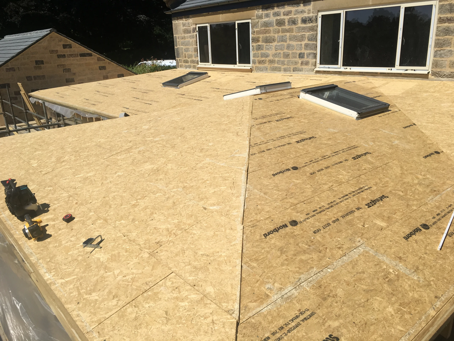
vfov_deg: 48.2
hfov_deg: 61.7
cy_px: 170
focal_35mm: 29
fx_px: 380
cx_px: 227
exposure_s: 1/3663
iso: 25
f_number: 2.2
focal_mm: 4.15
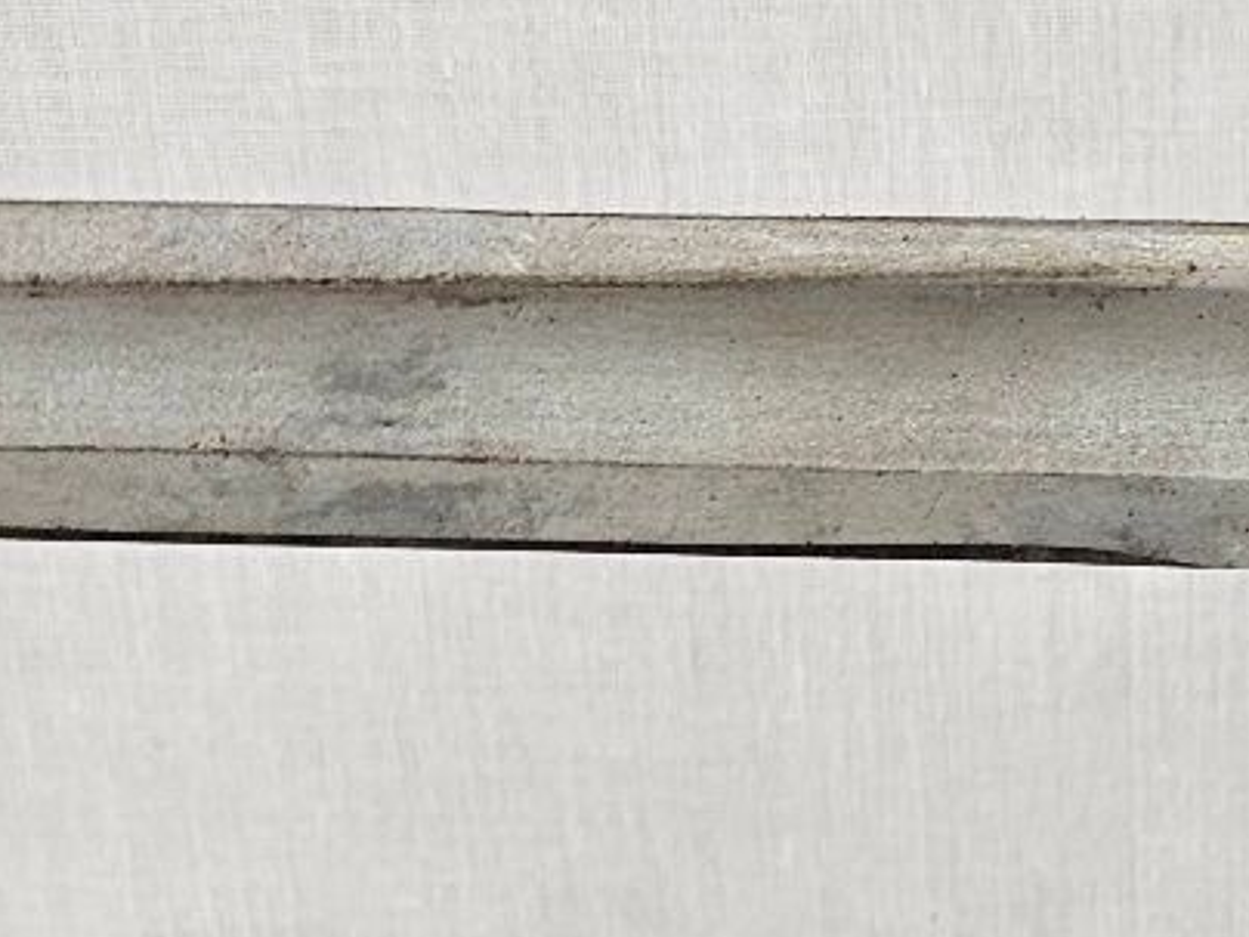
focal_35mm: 114
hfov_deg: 16.8
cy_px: 1500
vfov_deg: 12.2
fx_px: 4113
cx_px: 1295
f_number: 1.7
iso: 40
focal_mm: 6.3
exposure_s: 1/100
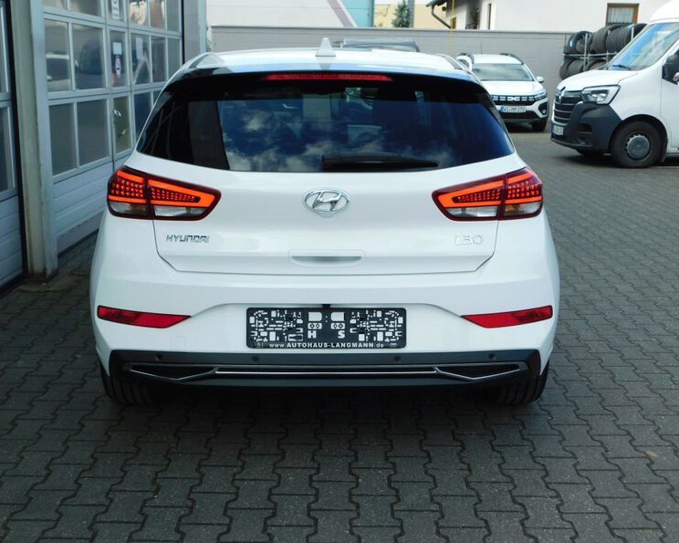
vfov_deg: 35.7
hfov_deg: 43.8
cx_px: 337
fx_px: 844
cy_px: 272
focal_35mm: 42
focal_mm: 7.1
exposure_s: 1/400
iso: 125
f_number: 3.6
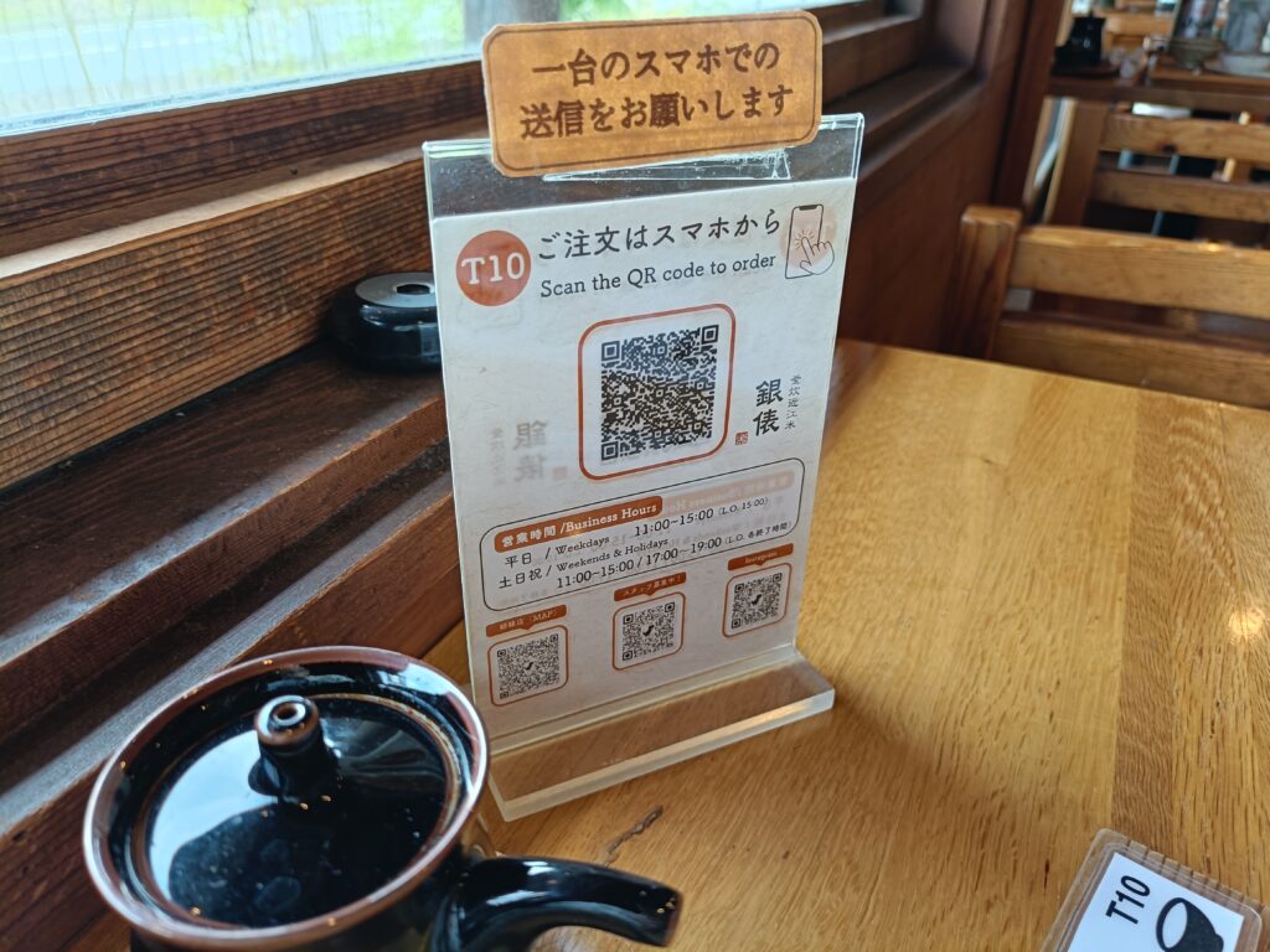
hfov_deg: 69.4
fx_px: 917
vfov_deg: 54.9
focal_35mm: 25
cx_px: 635
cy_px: 476
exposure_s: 1/50
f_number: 1.7
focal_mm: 4.7
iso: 200
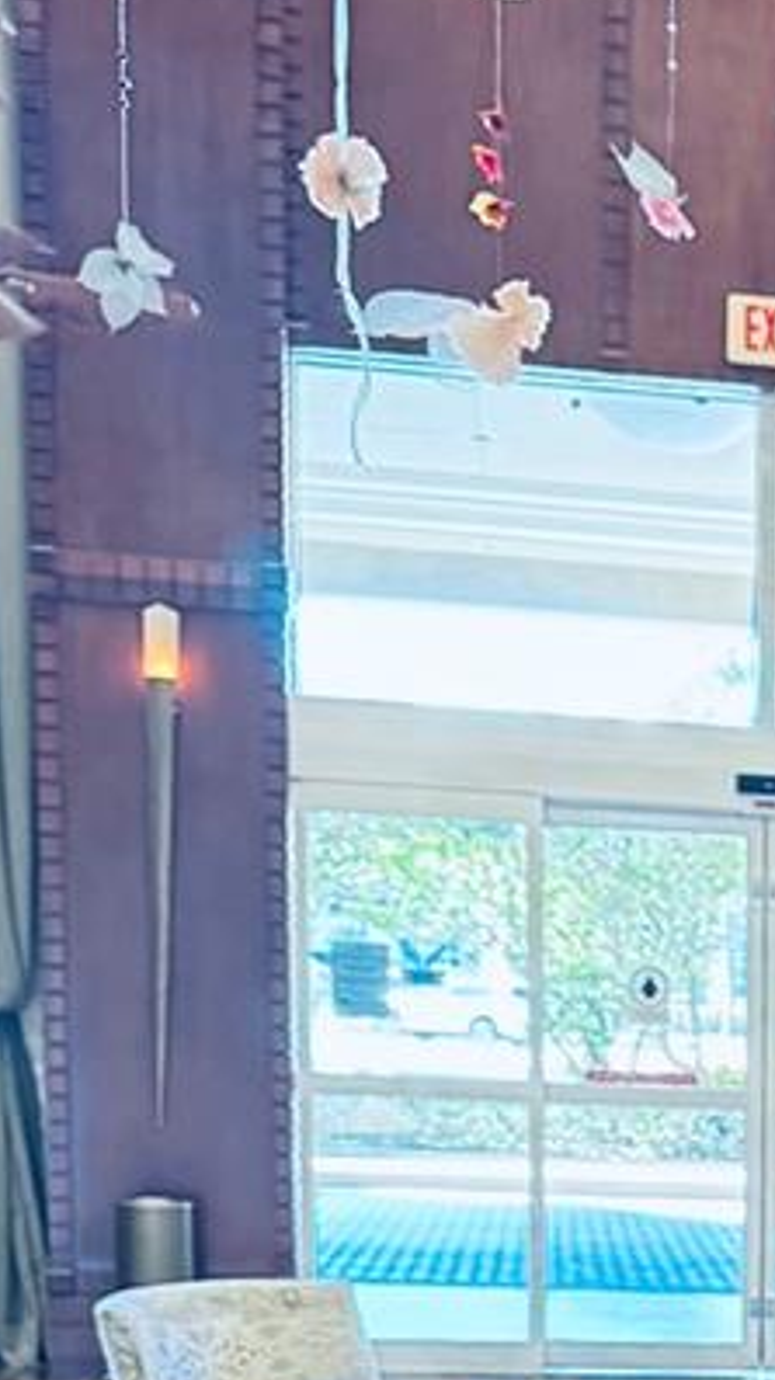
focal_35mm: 79
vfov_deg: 25.0
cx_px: 1255
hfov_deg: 14.0
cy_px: 1505
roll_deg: -3.0
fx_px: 2889
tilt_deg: -10.3
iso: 800
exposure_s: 1/40
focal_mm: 6.76
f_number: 1.78
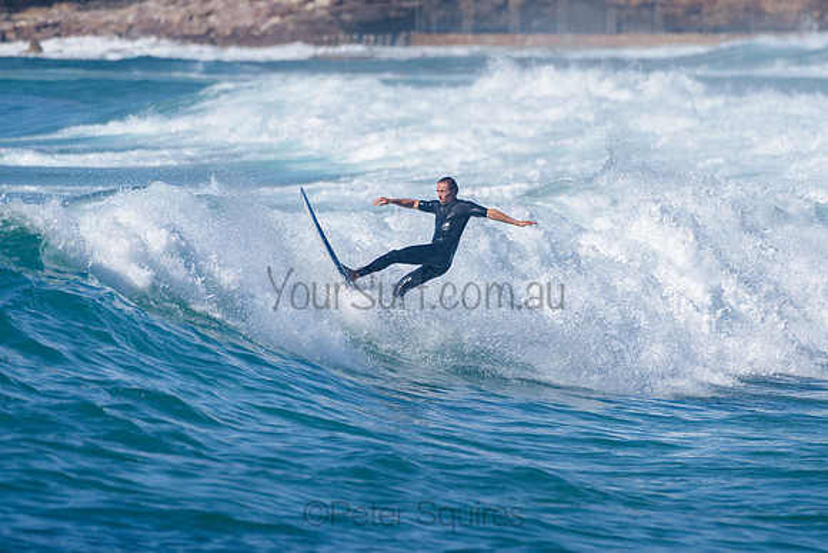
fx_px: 14097
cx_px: 455
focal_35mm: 613
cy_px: 219
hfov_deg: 3.4
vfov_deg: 2.2
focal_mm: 500
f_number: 5.6
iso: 140
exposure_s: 1/2000
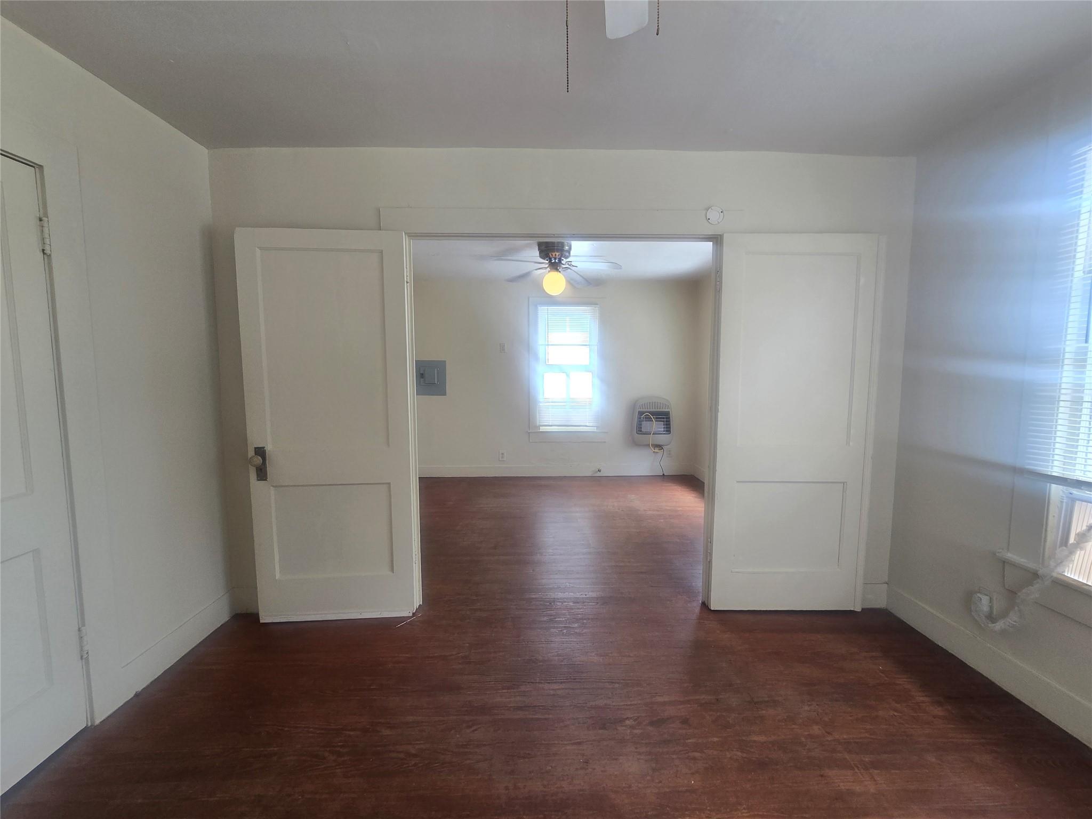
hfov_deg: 106.2
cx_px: 546
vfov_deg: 89.9
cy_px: 410
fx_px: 410
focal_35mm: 13
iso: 50
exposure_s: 1/60
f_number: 2.2
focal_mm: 2.2
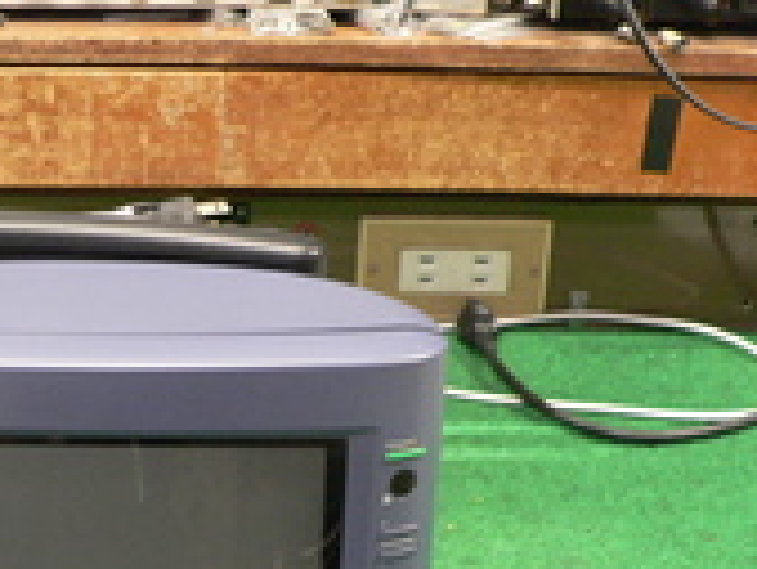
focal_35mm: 81
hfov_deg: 23.6
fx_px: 1773
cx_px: 121
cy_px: 531
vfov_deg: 17.9
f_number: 2.8
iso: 200
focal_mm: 6
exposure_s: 1/10
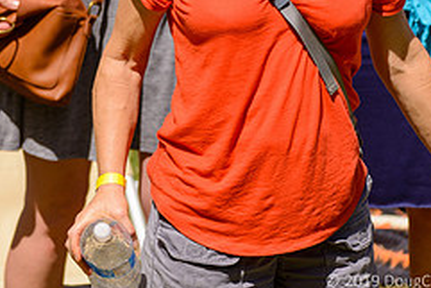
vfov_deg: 2.0
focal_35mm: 673
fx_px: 8062
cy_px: -46
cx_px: 18
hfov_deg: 3.1
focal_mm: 280
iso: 110
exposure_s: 1/640
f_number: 5.6
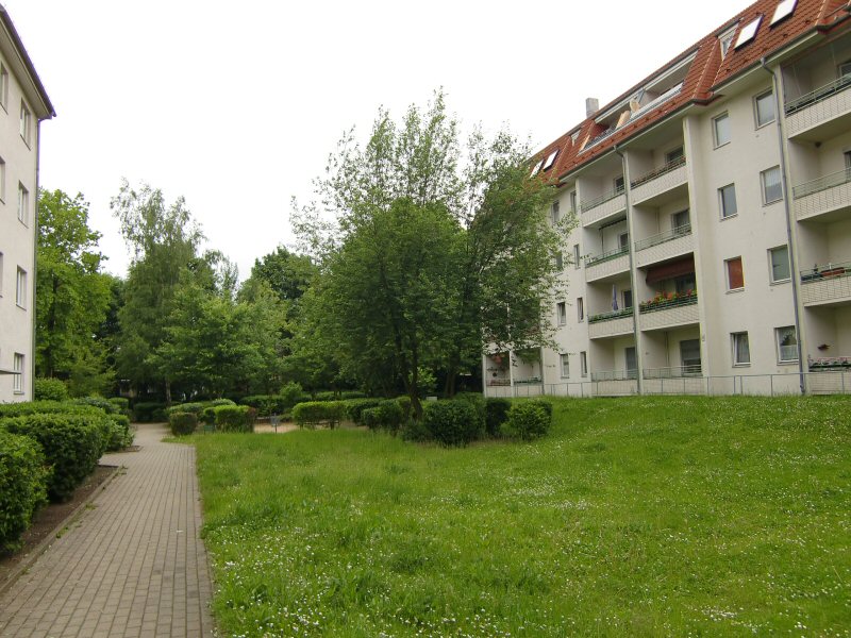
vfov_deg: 49.7
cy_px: 319
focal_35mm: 28
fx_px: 688
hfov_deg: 63.4
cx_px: 426
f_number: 2.6
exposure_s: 1/320
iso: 64
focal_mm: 4.9
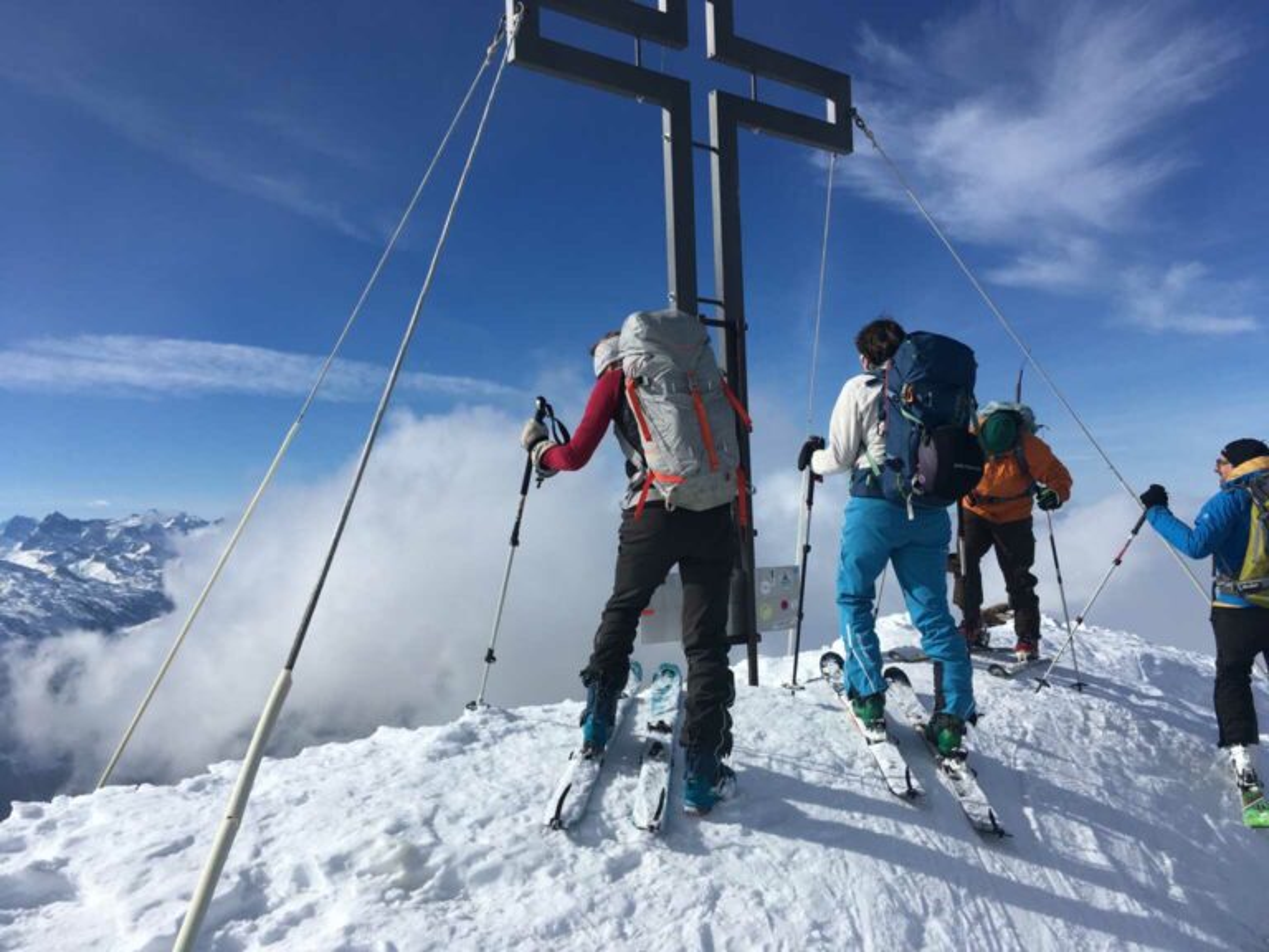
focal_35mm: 29
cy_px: 476
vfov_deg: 48.2
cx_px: 634
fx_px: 1063
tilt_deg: +2.7
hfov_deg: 61.7
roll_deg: +2.2
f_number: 2.2
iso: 25
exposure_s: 1/4525
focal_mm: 4.15
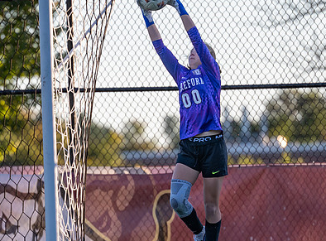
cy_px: 200
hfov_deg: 3.1
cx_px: 94
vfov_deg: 2.3
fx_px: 6004
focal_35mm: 641
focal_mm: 200
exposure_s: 1/3200
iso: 560
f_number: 2.8
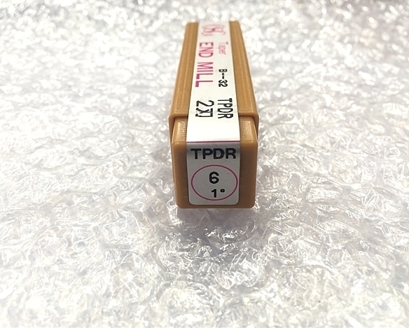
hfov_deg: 57.1
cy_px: 160
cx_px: 187
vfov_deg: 47.2
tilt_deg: -32.5
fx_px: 376
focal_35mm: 31
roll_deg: +0.9
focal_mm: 4.15
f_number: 2.2
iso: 100
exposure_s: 1/30
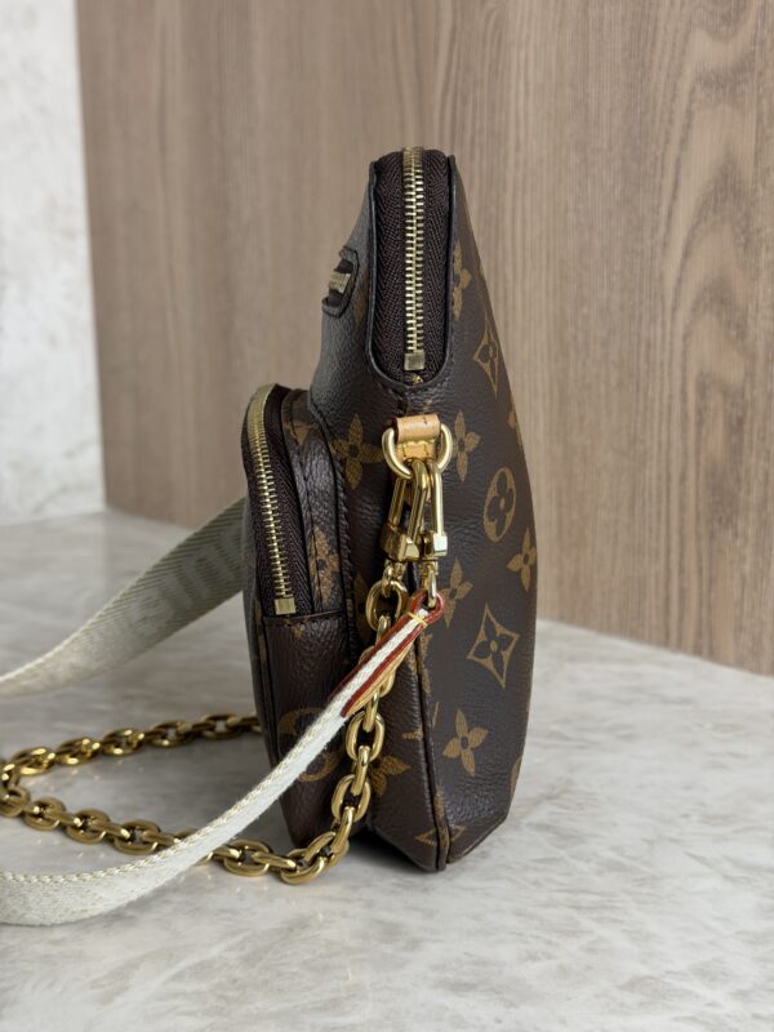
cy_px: 516
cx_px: 387
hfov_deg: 30.3
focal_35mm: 48
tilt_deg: -11.1
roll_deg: +0.6
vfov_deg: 39.7
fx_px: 1431
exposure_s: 1/60
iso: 64
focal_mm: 6.76
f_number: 1.78
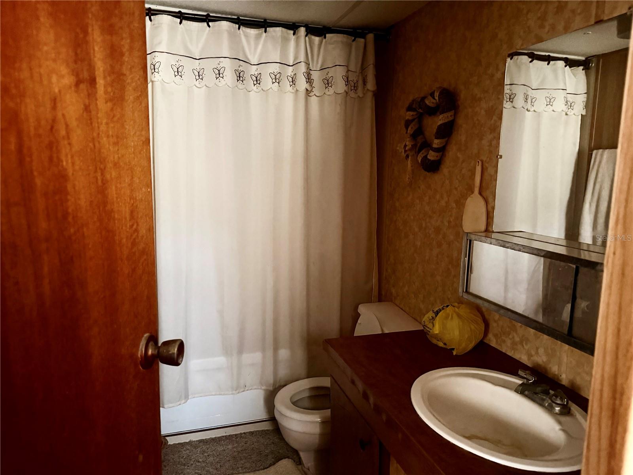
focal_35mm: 24
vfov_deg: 56.8
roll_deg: -1.7
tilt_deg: -8.9
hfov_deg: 71.6
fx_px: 439
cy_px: 238
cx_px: 316
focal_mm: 6.76
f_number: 1.78
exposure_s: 1/15
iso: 1600
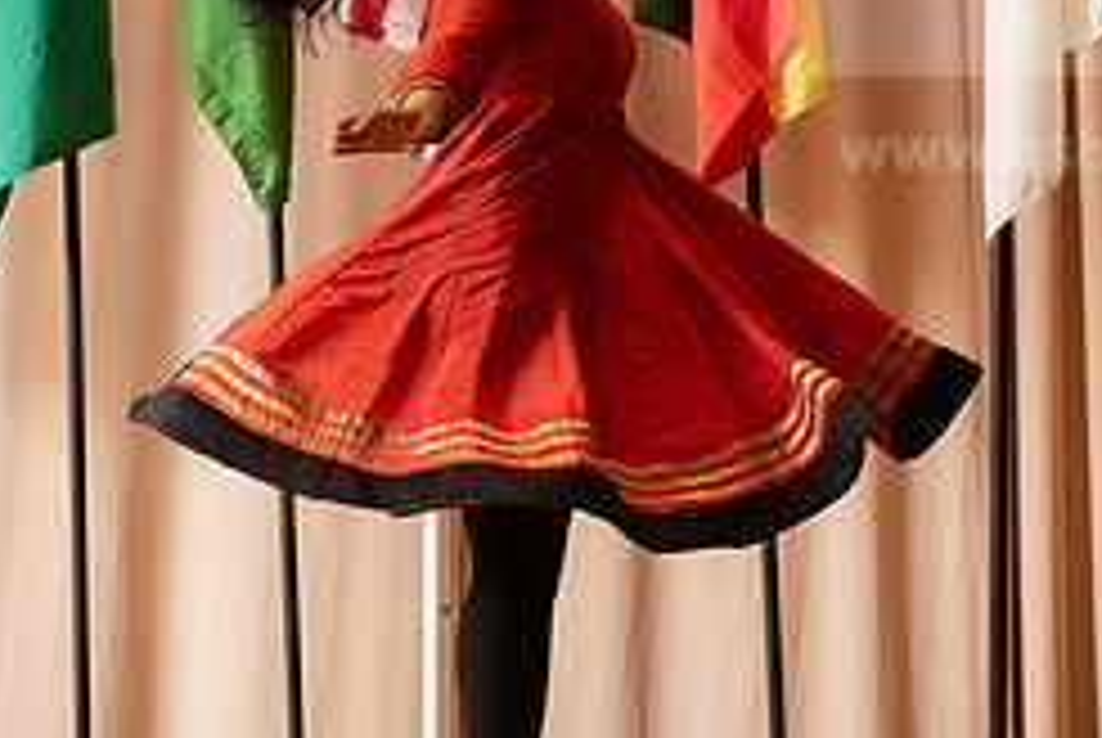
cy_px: 245
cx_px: 634
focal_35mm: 104
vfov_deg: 13.2
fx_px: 3187
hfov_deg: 19.6
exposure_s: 1/200
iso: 2500
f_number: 3.2
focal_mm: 44
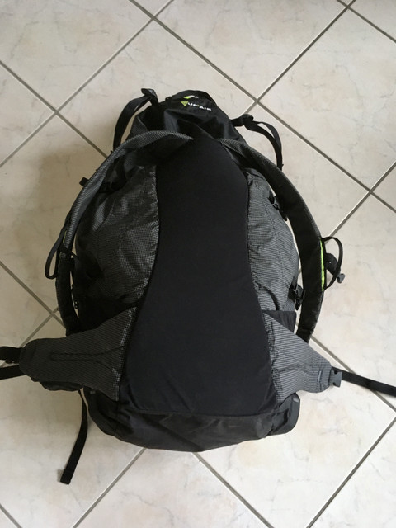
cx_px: 198
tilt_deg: -78.9
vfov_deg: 61.7
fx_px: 442
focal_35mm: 29
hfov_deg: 48.2
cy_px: 264
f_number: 2.2
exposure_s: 1/20
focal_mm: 4.15
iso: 200
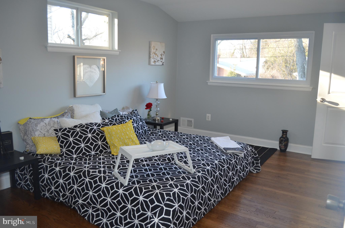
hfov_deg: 62.0
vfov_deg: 43.4
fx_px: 287
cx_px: 172
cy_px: 114
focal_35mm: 30
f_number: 3.8
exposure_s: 1/60
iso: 500
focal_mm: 20
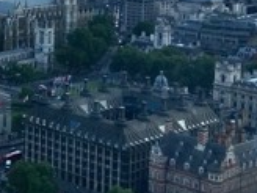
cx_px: -207
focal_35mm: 113
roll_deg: -0.7
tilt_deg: -4.7
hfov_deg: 15.1
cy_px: -49
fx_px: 839
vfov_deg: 12.7
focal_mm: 4.15
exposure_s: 1/1083
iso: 25
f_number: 2.2
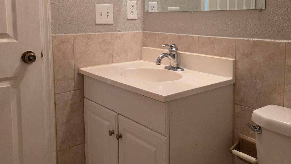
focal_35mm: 36
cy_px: 43
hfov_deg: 55.0
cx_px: 172
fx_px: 278
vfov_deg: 32.3
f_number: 1.7
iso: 640
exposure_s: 1/120
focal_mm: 6.3
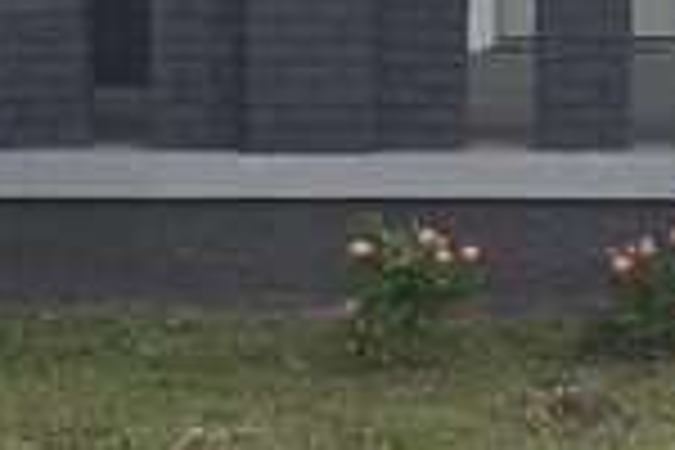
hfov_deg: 20.0
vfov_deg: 13.4
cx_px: 382
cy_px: 104
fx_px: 1912
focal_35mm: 102
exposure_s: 1/431
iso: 50
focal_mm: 5.4
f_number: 1.8
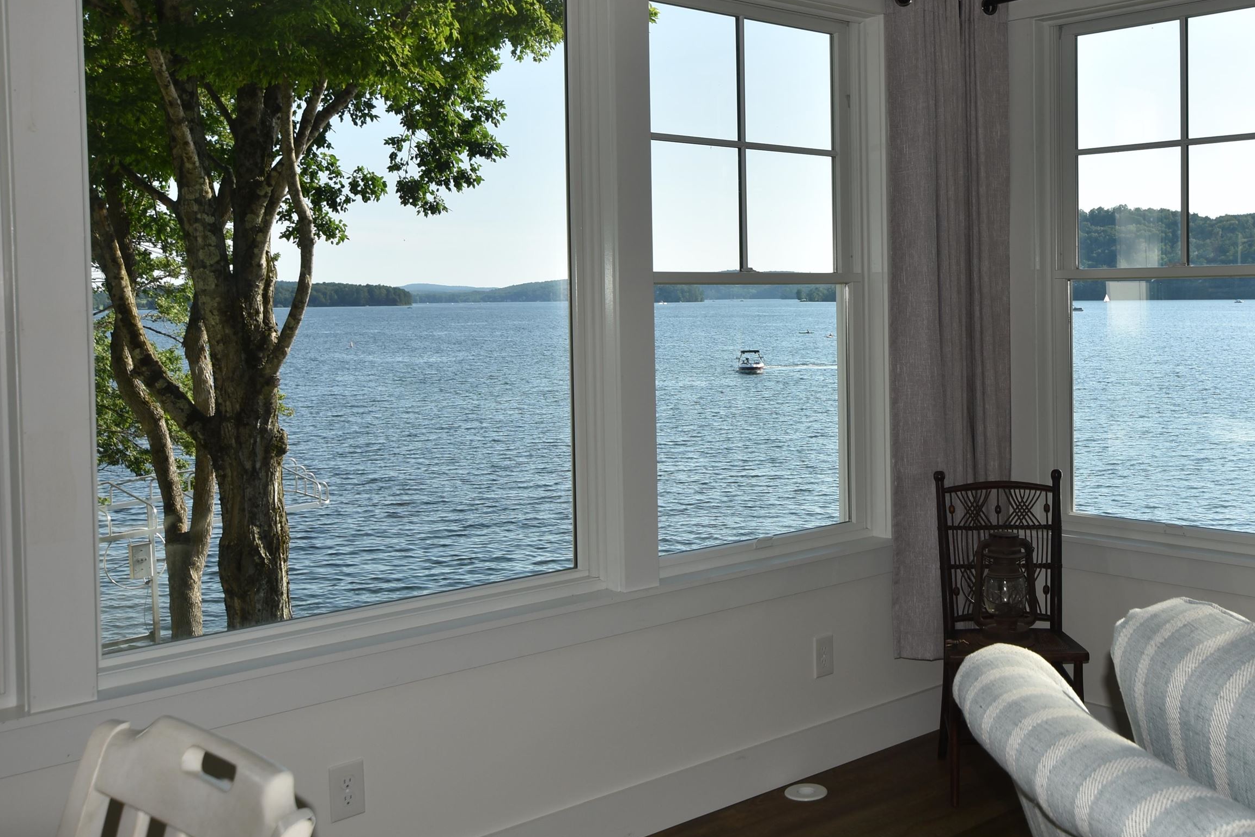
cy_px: 338
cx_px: 832
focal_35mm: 40
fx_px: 1395
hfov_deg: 47.7
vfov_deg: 33.3
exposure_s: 1/200
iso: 100
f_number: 8
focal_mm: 20
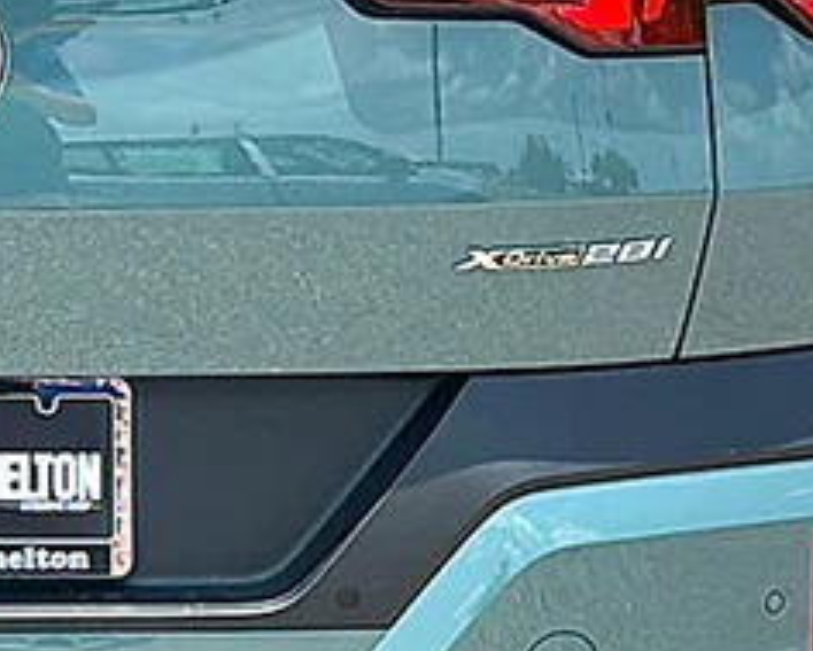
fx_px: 2648
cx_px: -48
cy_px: 184
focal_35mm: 110
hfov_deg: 17.0
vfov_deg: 14.0
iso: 80
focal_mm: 6.86
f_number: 1.78
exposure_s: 1/3623
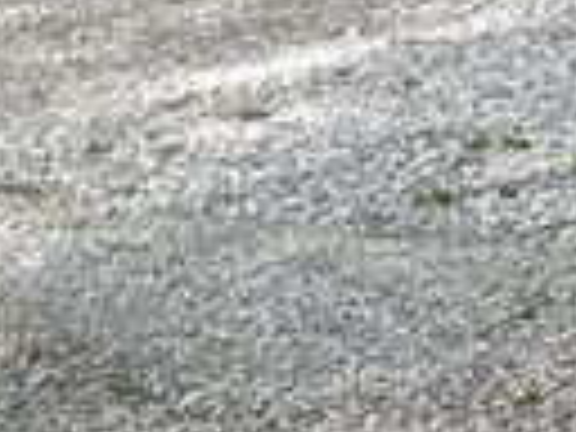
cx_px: 1624
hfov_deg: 8.8
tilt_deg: -0.1
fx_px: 3195
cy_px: -747
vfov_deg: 7.1
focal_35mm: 192
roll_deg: -1.5
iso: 80
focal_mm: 6.86
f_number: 1.78
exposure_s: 1/306
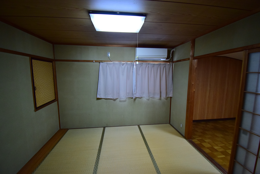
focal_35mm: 15
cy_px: 87
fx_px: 108
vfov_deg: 77.4
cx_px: 130
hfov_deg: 100.4
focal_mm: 10
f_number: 4.8
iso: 1600
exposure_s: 1/125
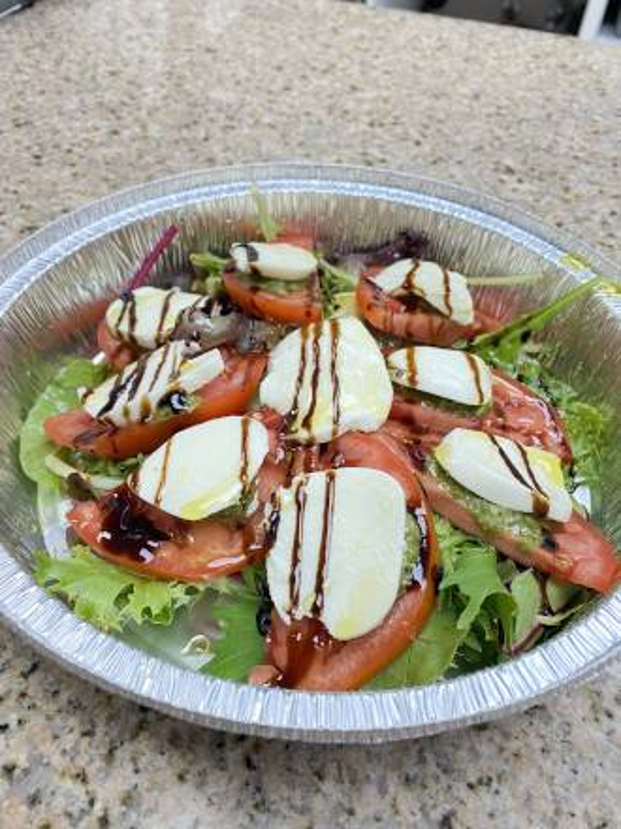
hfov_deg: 53.1
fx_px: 622
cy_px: 414
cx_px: 310
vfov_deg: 67.3
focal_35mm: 26
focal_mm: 4.25
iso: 80
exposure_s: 1/60
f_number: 1.8
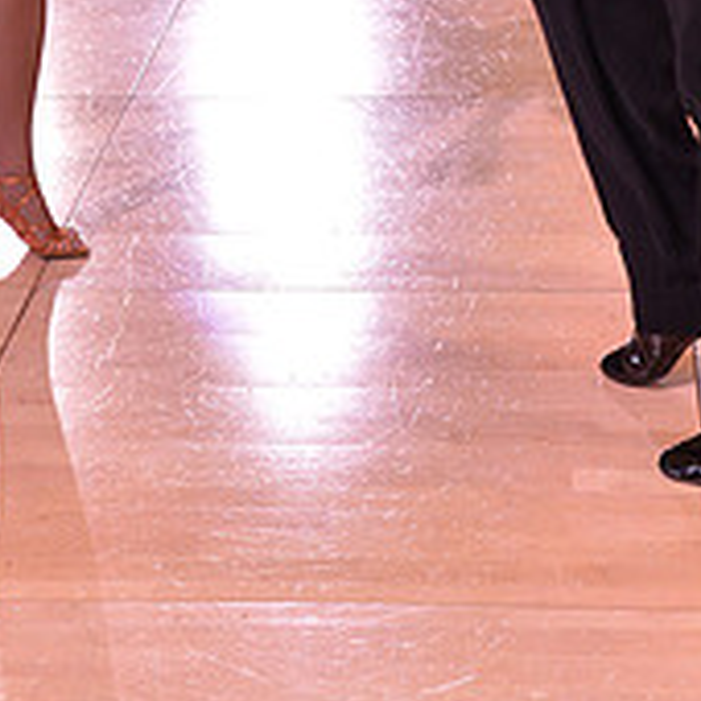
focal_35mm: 139
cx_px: 320
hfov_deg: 12.6
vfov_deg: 12.1
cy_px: -297
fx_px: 3185
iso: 1600
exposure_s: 1/250
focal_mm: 48
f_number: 5
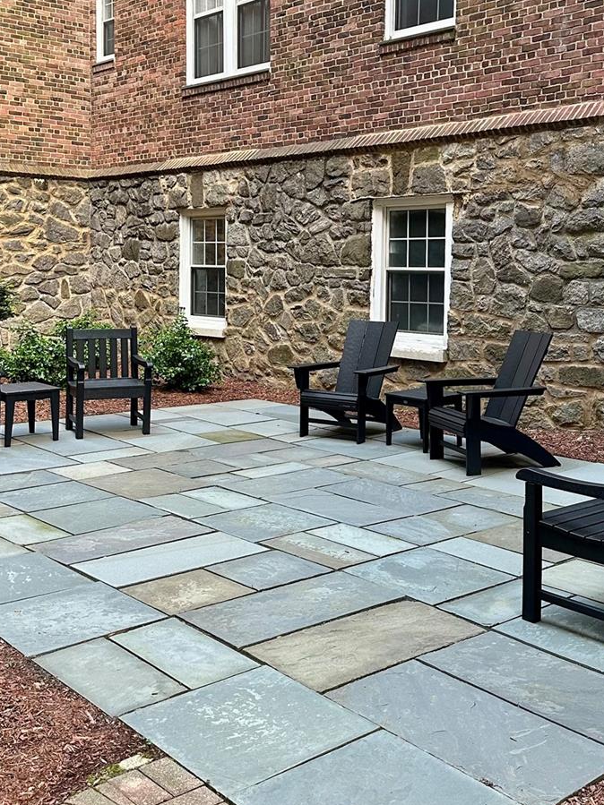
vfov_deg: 45.4
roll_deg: -0.5
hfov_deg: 35.1
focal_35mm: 41
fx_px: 954
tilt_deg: -1.7
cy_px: 300
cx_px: 344
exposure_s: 1/70
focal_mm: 6.86
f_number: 1.78
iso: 250
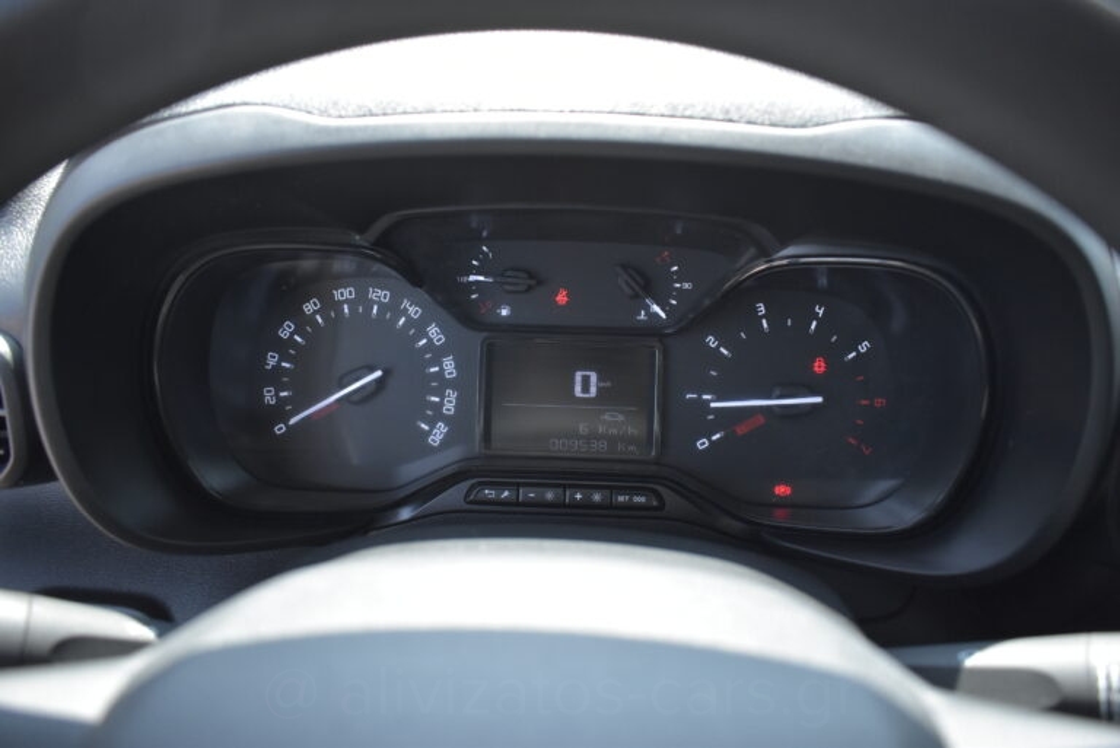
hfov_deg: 67.4
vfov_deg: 48.0
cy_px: 374
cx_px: 560
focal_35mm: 27
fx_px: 840
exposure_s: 1/1000
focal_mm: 18
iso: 1600
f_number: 3.5
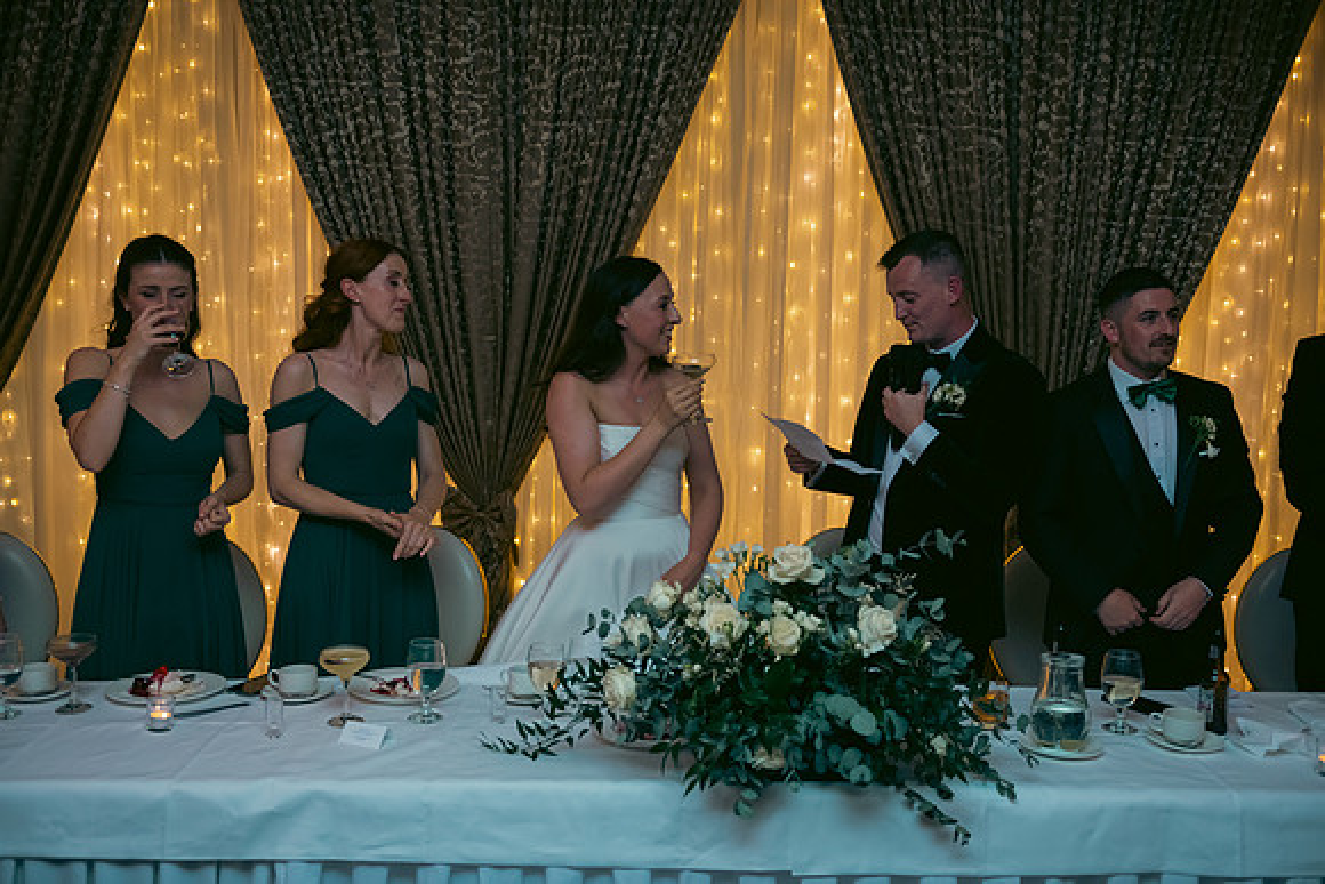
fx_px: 1399
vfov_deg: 35.1
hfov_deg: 50.7
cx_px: 662
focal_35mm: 38
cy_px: 442
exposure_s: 1/160
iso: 800
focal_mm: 38
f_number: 3.5
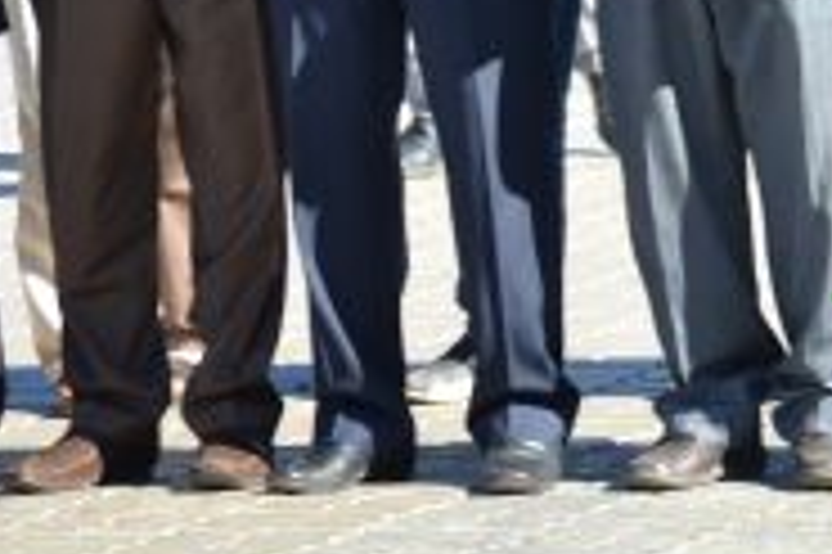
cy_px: -297
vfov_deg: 2.5
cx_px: 1192
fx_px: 12578
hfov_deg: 3.8
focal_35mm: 545
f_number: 6.3
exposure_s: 1/160
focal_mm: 105
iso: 100
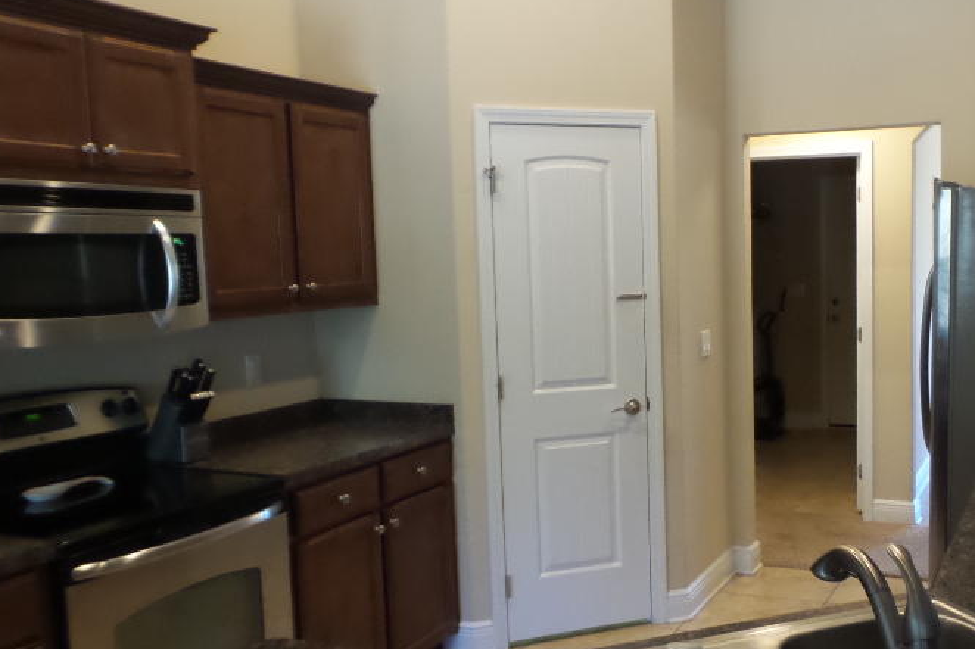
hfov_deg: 51.0
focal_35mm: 37
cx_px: 647
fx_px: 1002
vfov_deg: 35.9
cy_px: 344
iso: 500
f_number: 2.8
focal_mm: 4.1
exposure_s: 1/30
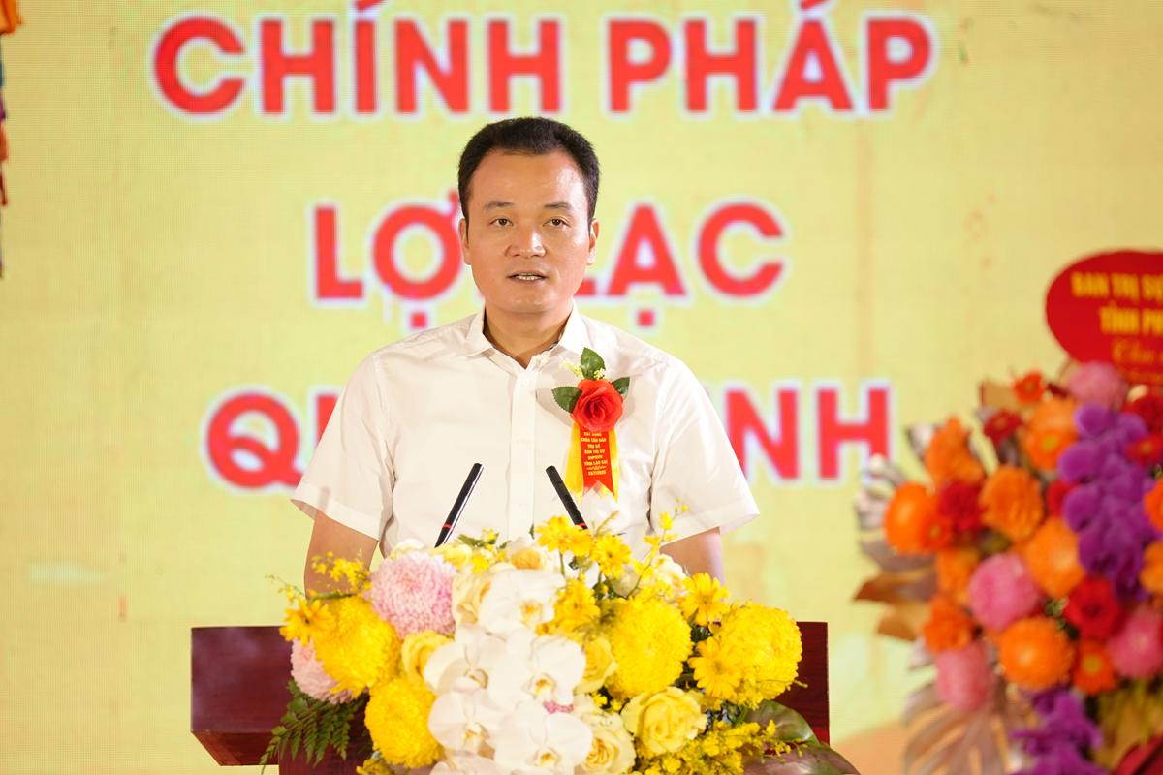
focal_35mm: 300
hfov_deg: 6.9
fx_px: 9691
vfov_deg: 4.6
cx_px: 582
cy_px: 388
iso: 250
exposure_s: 1/160
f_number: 2.8
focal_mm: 200
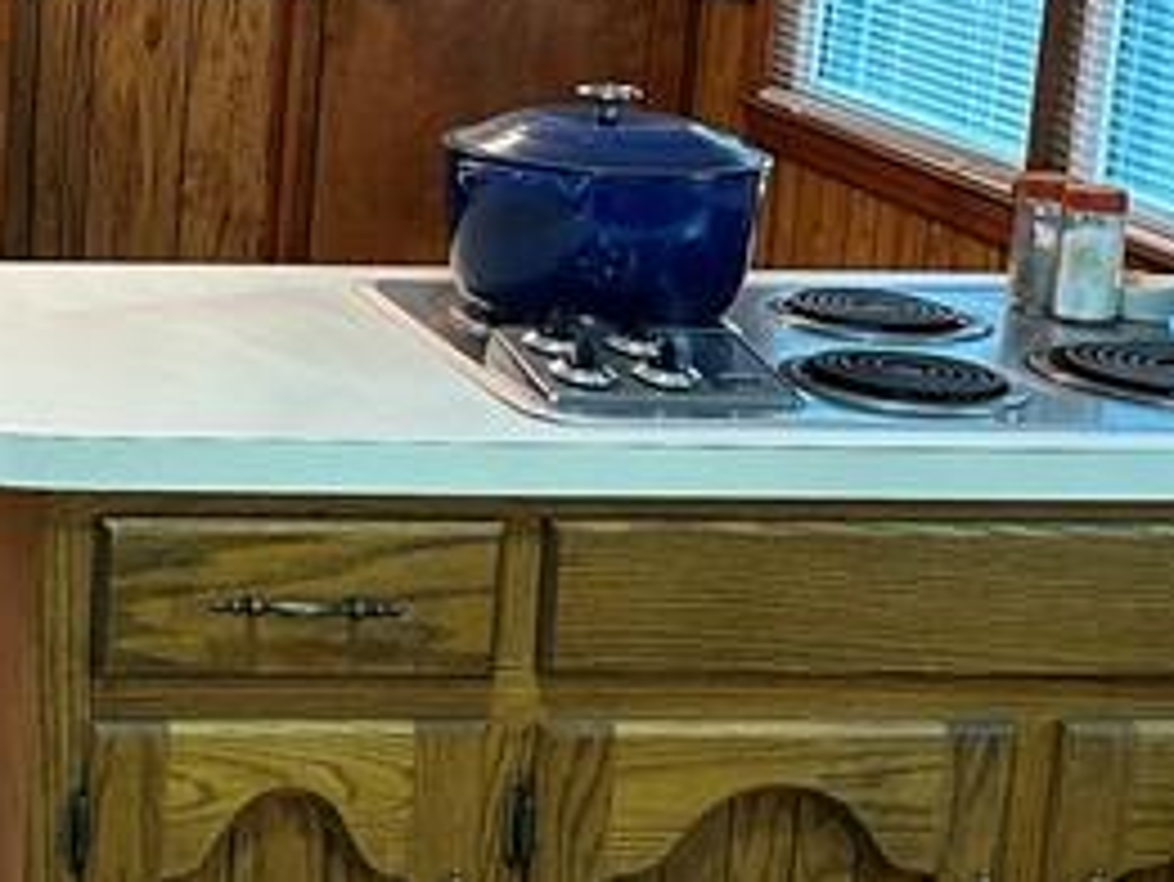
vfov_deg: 15.6
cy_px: 184
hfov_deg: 20.0
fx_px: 3189
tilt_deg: -11.0
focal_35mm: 94
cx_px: -90
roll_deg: -1.9
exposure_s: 1/60
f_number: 1.78
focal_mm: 6.86
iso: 200
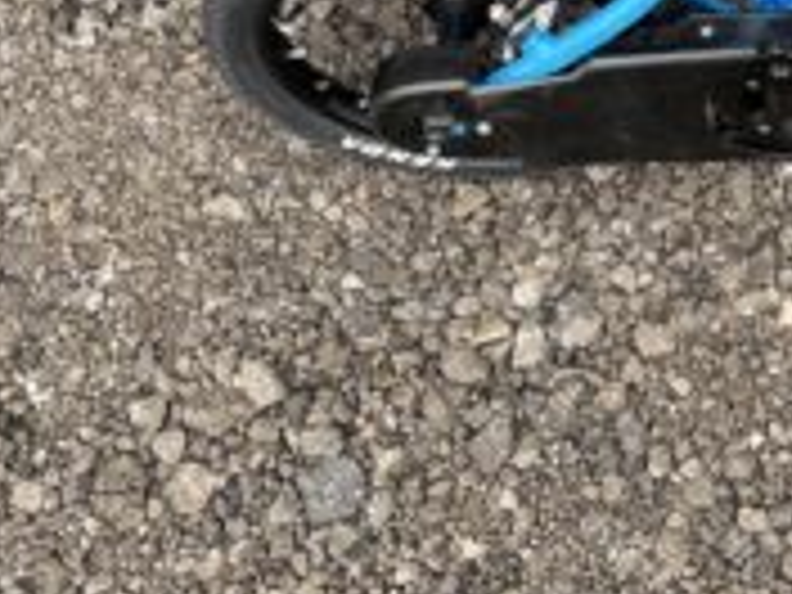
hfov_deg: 25.3
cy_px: -148
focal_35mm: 71
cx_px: 882
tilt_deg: -58.5
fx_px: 1624
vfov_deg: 19.3
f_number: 1.6
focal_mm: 4.2
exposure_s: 1/178
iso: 32
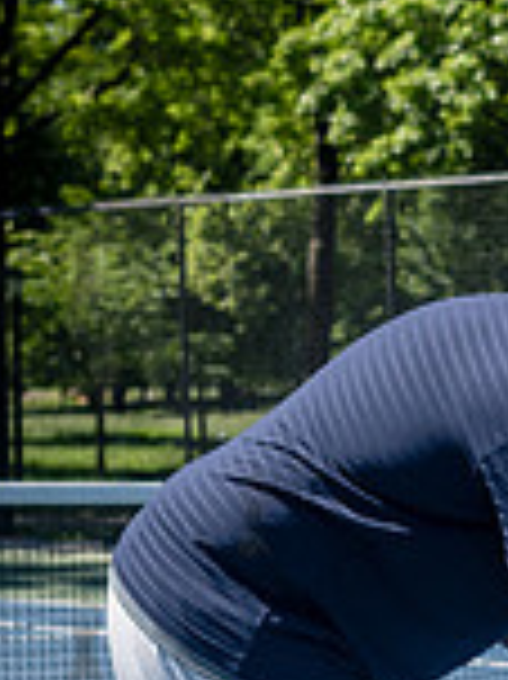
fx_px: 3116
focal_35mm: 159
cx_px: 498
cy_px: 648
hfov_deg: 9.3
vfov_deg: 12.3
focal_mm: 35
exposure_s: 1/1600
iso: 200
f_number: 4
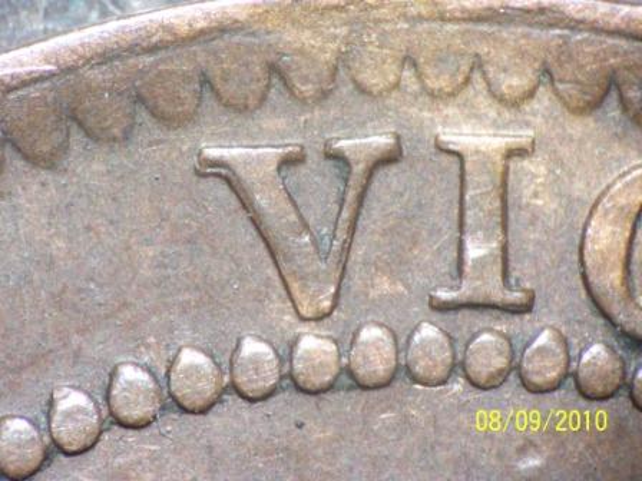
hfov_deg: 13.7
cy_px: 240
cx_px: 321
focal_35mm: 144
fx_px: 2671
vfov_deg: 10.3
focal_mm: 22.4
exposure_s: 1/20
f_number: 4.9
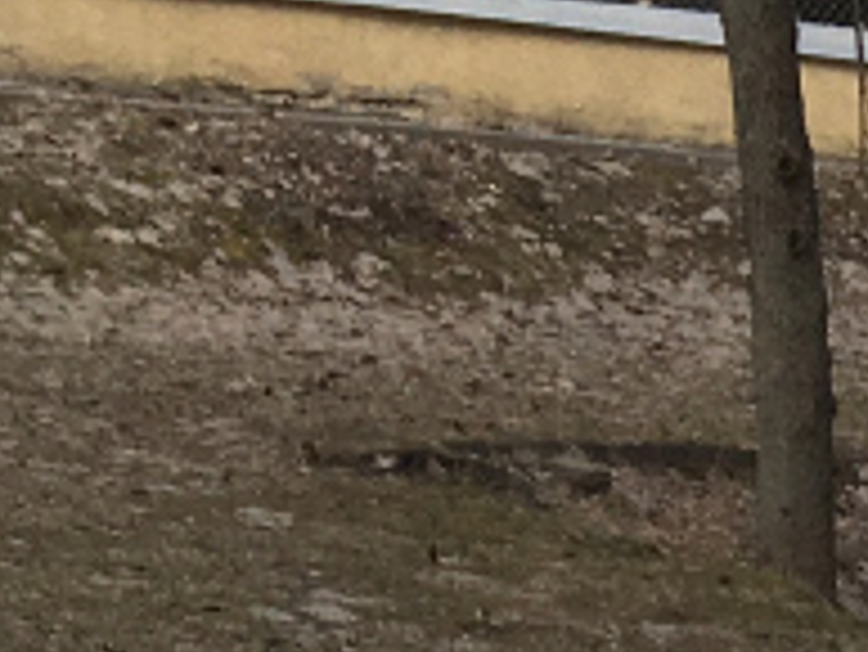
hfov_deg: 8.5
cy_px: 2125
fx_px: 4893
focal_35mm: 195
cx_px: 2568
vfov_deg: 6.7
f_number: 2.2
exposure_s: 1/455
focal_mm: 4.15
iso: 25
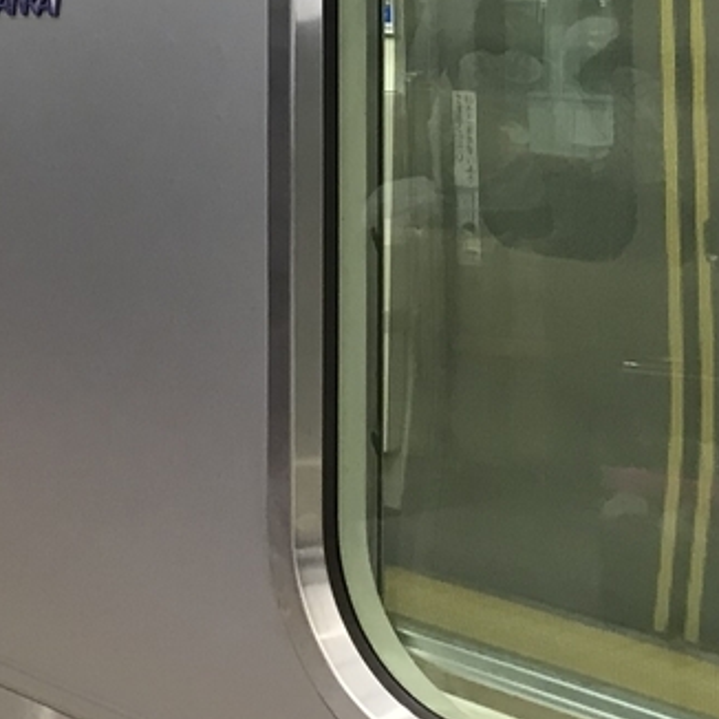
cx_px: -285
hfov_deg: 17.6
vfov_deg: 18.5
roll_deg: +1.2
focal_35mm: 91
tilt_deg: -1.1
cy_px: -33
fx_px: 2138
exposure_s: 1/17
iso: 40
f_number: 1.8
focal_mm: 3.99
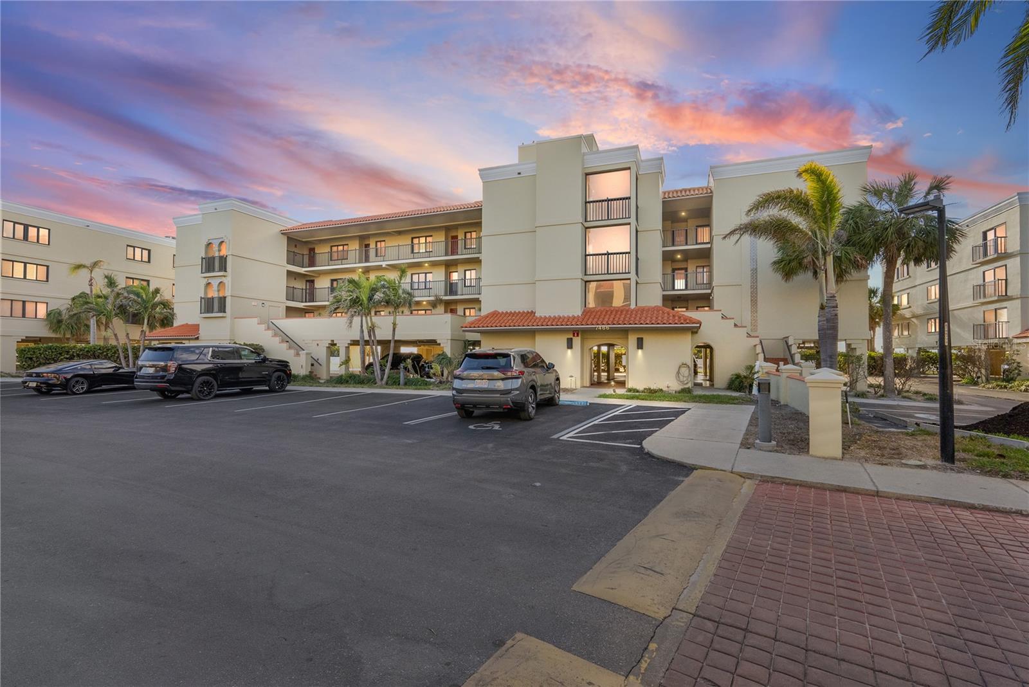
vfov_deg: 72.1
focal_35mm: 16
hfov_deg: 95.0
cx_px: 514
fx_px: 472
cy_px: 344
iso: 1600
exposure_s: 1/1000
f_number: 10
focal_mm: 16.5
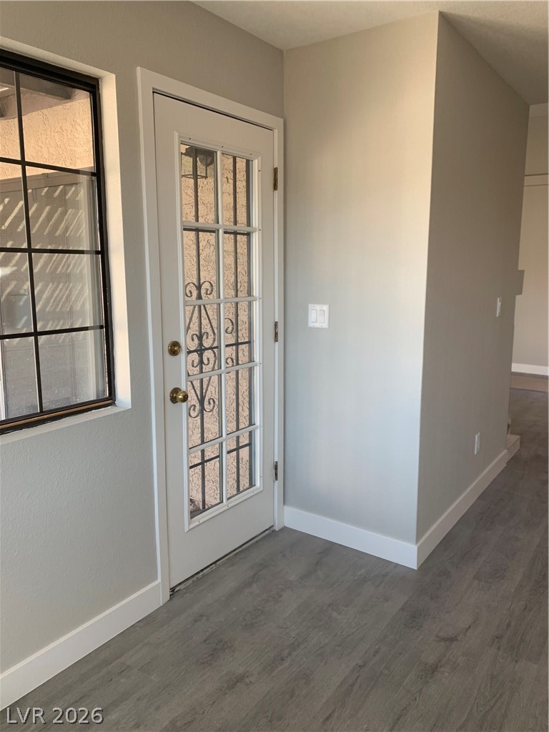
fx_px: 550
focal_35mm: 26
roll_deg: -0.6
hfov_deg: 53.1
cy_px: 366
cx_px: 274
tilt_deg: -8.6
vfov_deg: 67.3
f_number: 1.8
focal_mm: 4.25
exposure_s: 1/121
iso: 40
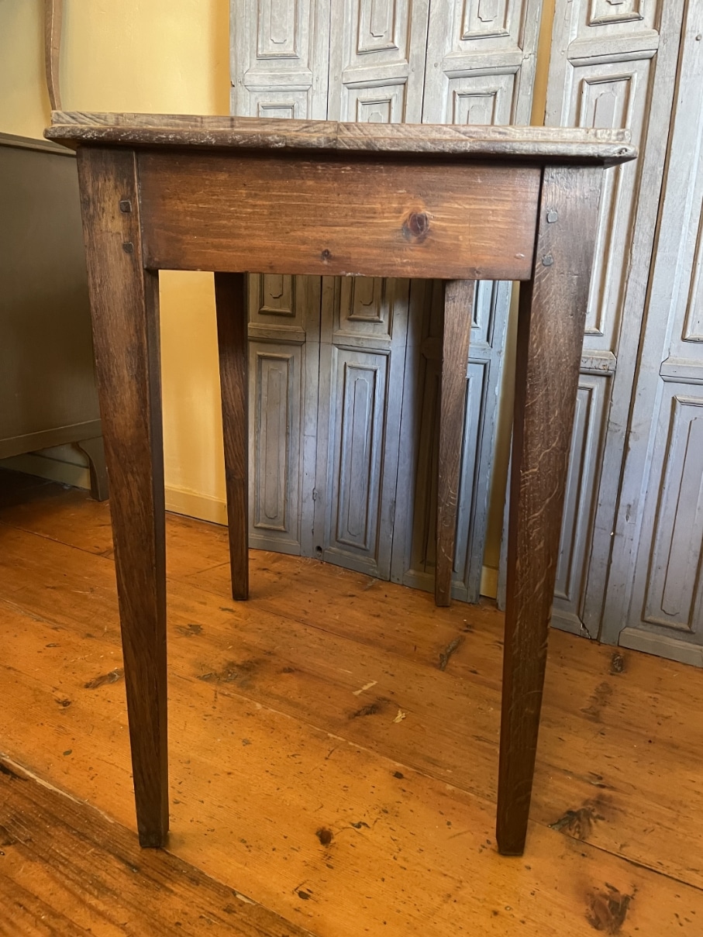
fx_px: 704
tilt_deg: -15.7
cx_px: 352
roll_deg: -0.8
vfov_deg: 67.3
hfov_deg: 53.1
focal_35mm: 26
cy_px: 468
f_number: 1.6
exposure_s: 1/25
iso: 500
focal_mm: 4.2
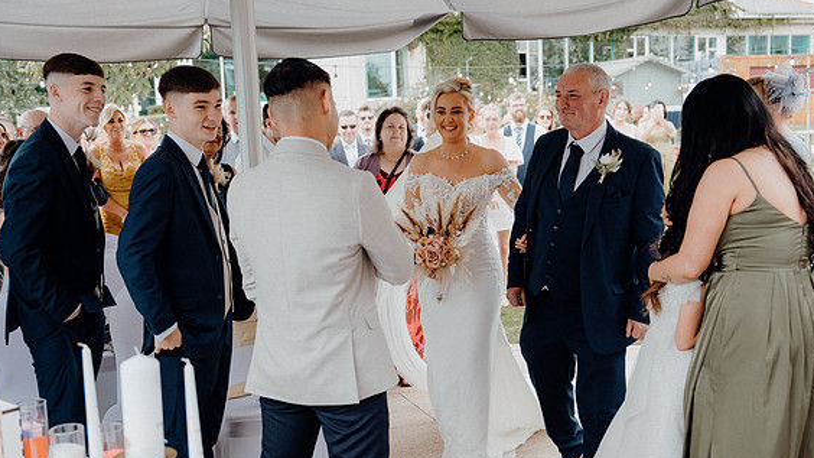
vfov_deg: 28.3
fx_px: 906
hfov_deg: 48.4
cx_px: 410
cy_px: 246
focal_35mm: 42
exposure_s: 1/200
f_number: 3.5
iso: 125
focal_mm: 39
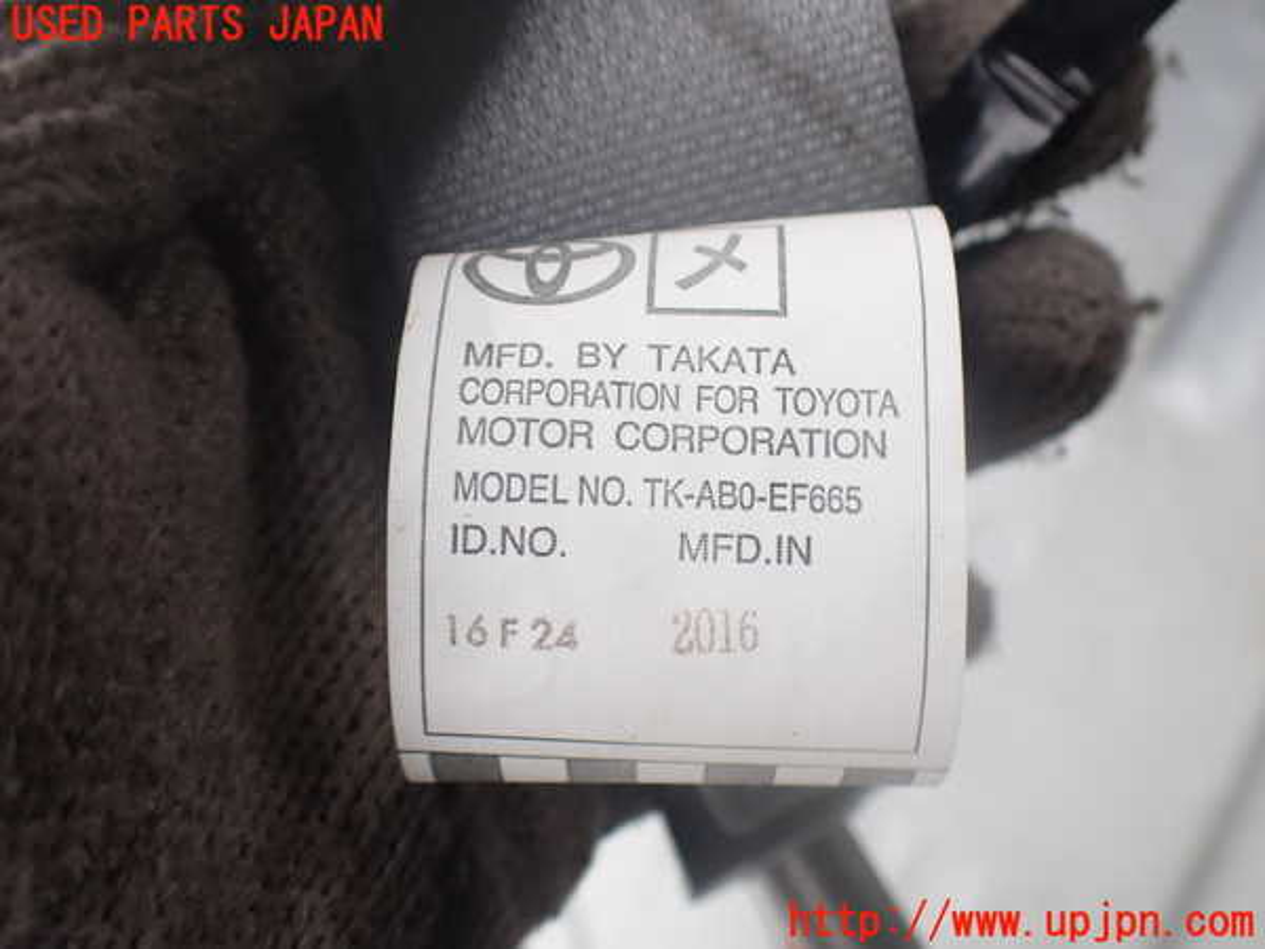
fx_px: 1096
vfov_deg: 46.8
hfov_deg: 60.0
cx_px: 632
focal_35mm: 30
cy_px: 474
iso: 160
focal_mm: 5.4
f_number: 2.3
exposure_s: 1/125
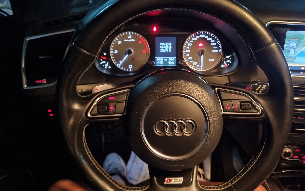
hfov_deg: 66.5
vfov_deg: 44.5
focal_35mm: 28
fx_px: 233
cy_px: 95
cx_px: 151
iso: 1250
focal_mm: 5.4
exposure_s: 1/24
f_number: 1.8
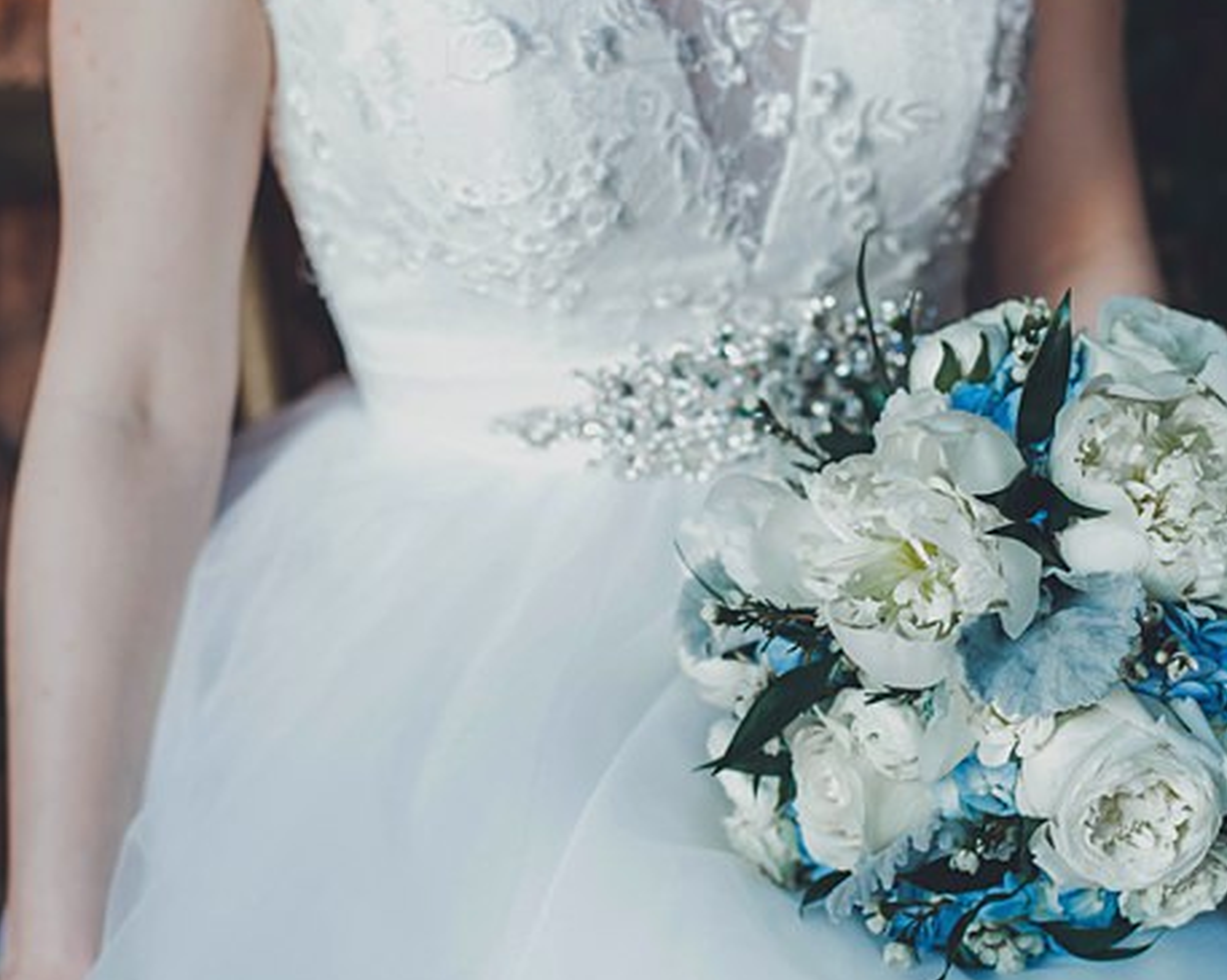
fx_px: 2794
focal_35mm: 77
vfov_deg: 19.9
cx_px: 787
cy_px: 506
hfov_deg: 24.7
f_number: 2.8
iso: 800
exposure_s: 1/250
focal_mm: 50
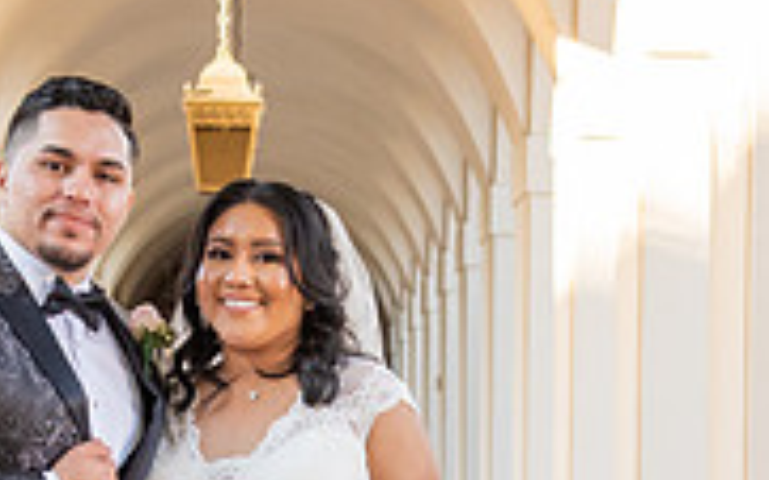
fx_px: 4023
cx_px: 306
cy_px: 690
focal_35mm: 192
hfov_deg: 10.9
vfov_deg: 6.7
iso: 500
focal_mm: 45
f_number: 4.5
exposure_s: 1/200
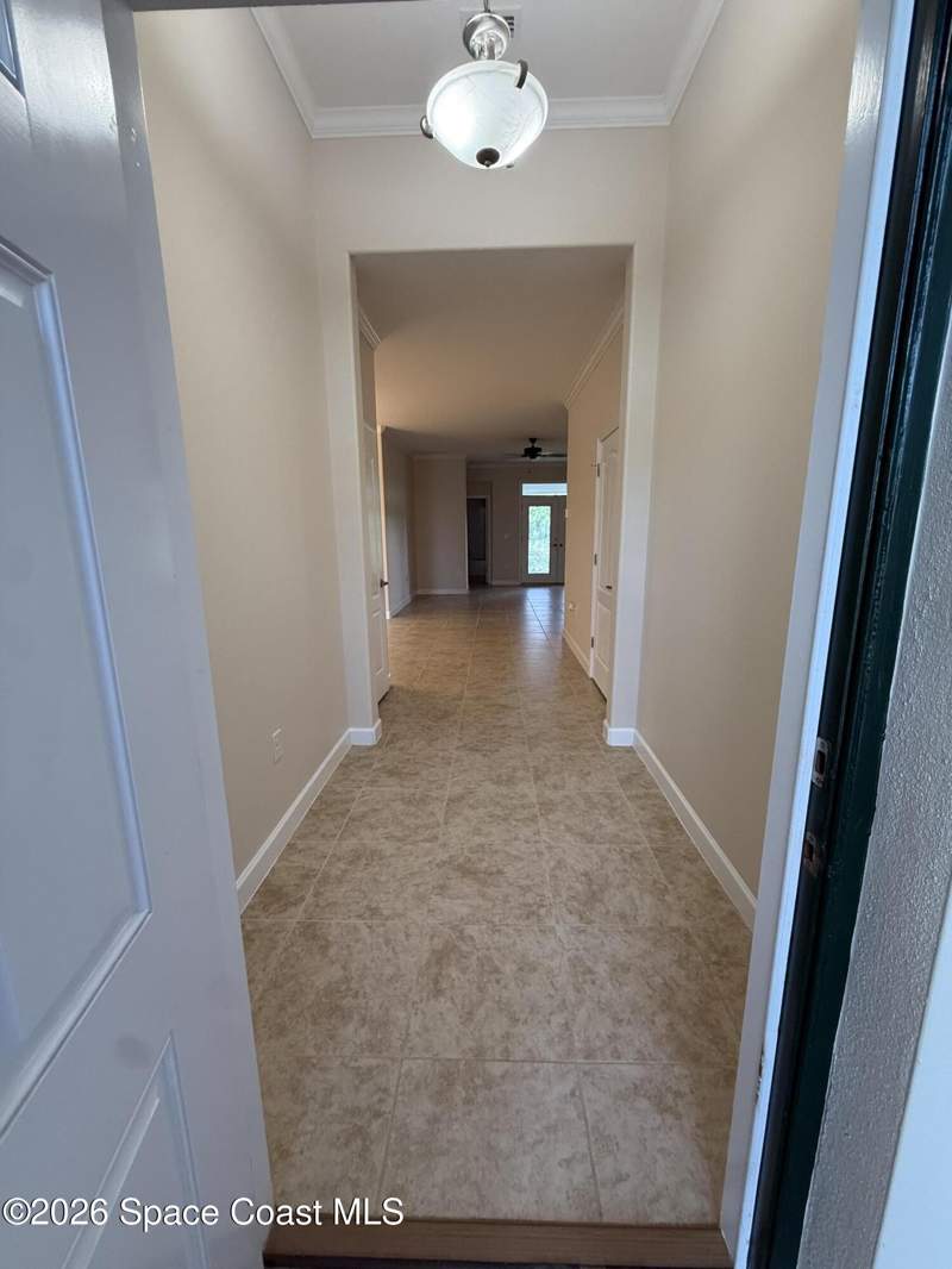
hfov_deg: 85.7
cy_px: 634
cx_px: 476
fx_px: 513
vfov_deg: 102.1
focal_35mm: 14
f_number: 2.2
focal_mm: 2.22
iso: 250
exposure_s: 1/60
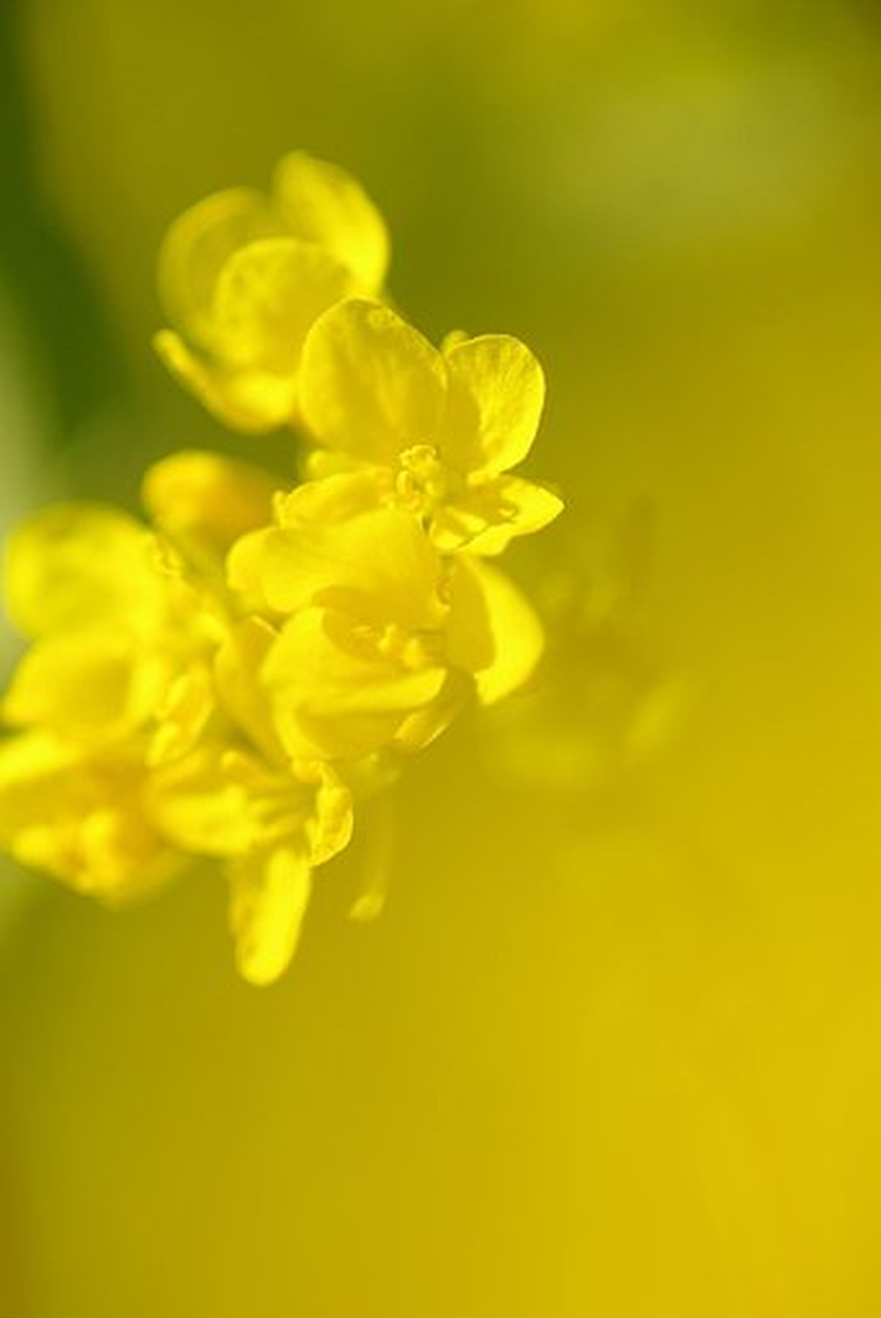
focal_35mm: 150
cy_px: 659
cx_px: 440
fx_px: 5498
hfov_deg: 9.2
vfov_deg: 13.7
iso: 200
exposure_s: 1/2000
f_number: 2.8
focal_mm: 100
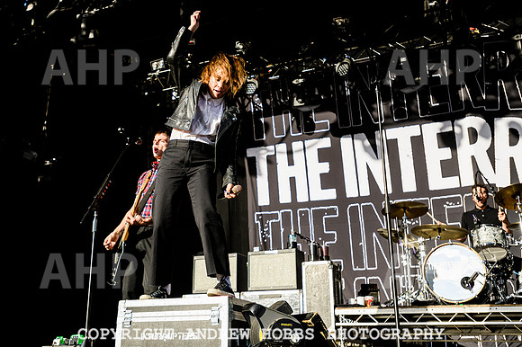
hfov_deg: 45.1
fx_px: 625
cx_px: 210
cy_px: 139
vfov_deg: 31.0
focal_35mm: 43
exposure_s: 1/2500
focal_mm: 35
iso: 400
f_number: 4.5
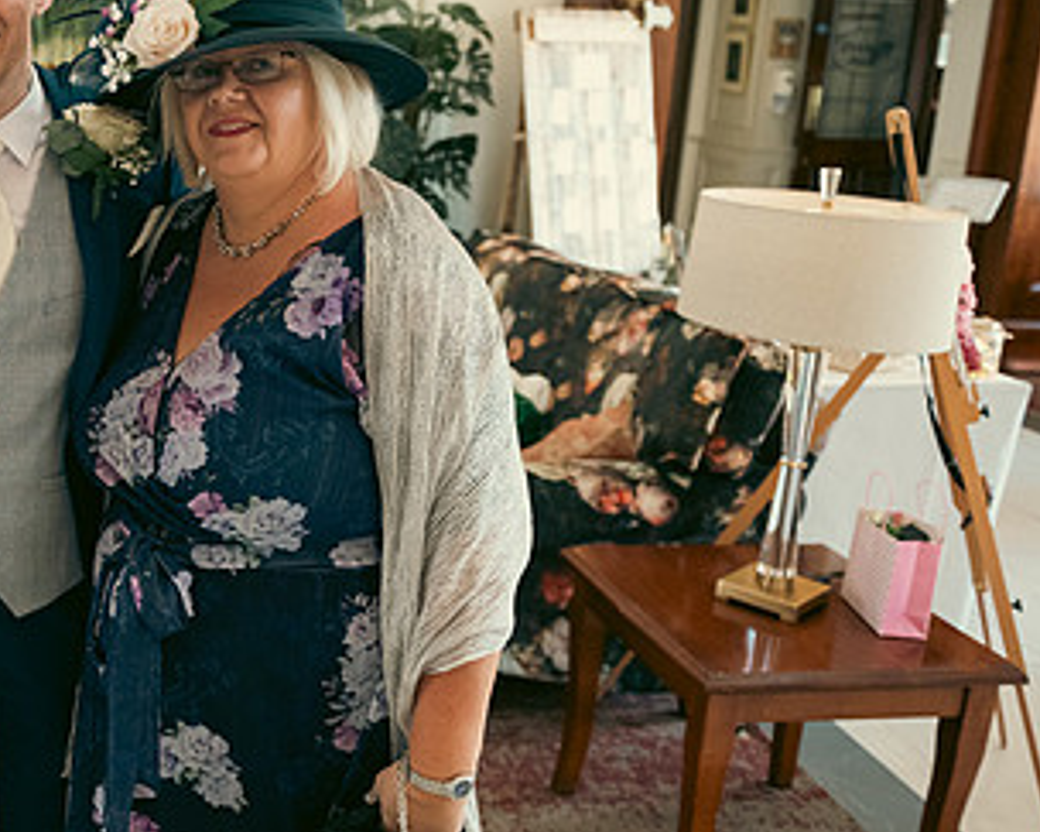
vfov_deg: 34.8
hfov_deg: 39.4
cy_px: 344
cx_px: 75
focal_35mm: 43
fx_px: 1323
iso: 800
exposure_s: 1/160
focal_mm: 24
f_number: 3.5
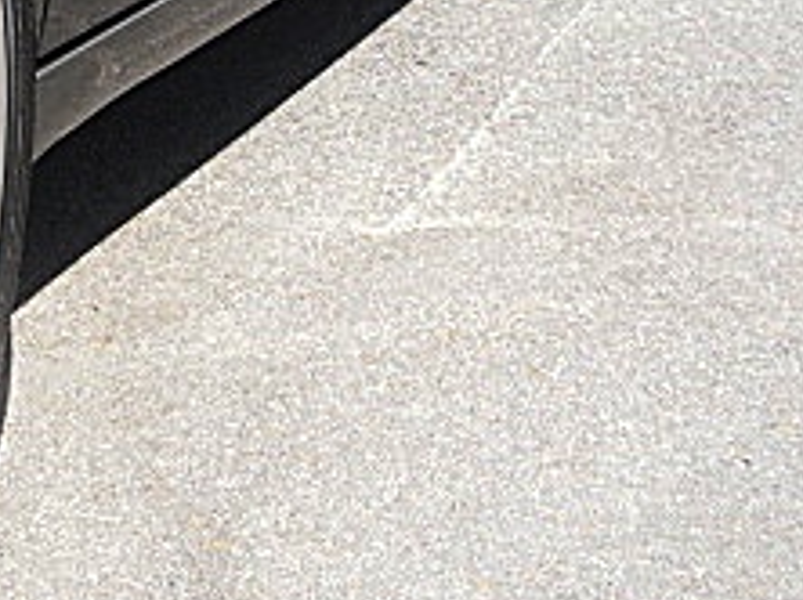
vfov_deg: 14.1
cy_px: 127
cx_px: -101
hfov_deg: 18.2
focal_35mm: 104
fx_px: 2410
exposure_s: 1/400
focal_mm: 6.3
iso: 50
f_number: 2.8
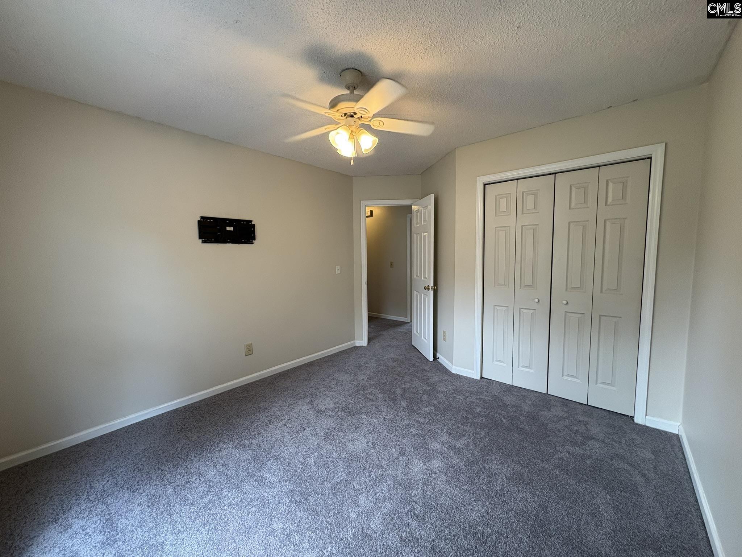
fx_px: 300
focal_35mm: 14
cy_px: 278
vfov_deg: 85.7
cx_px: 371
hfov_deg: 102.1
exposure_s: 1/120
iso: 200
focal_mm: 2.22
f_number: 2.2
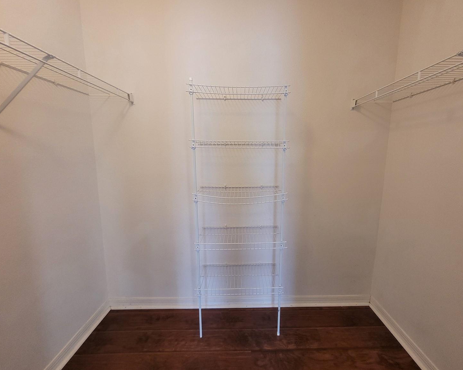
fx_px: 192
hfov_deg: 100.6
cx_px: 246
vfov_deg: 88.0
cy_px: 181
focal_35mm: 14
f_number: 2.2
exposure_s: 1/60
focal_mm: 1.74
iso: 250
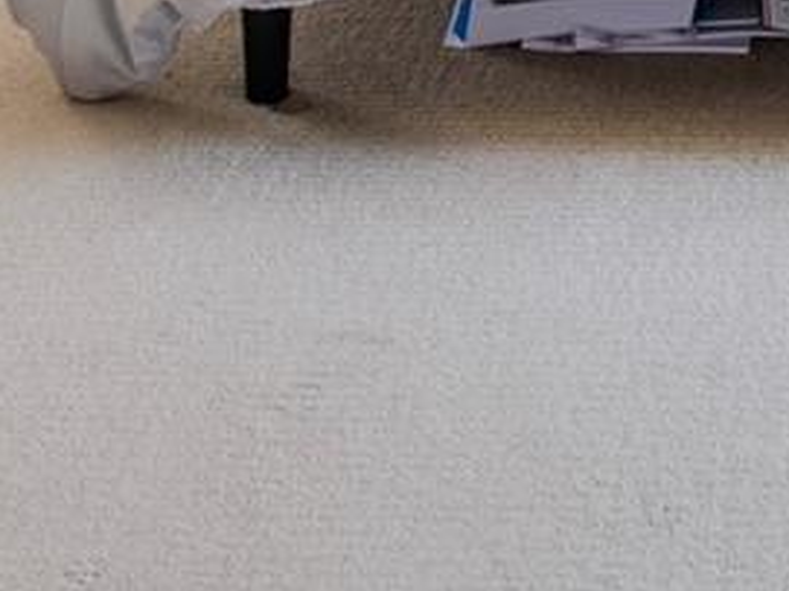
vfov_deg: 10.5
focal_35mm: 109
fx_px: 2483
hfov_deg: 17.6
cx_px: 809
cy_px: -1050
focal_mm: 10
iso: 400
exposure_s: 1/1.25
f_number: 8
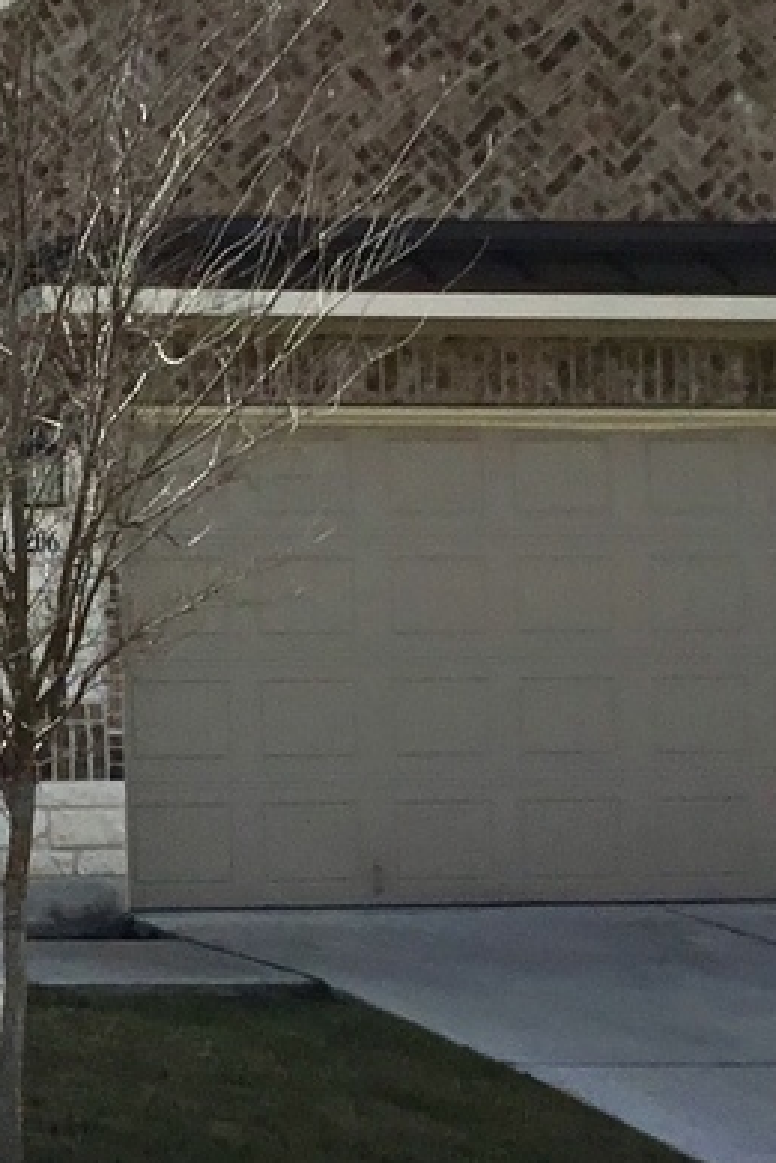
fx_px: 3847
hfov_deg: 10.8
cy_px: 522
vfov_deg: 17.2
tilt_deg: +4.0
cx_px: -594
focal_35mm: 119
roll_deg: +1.1
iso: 25
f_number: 2.4
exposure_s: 1/2092
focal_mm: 3.3
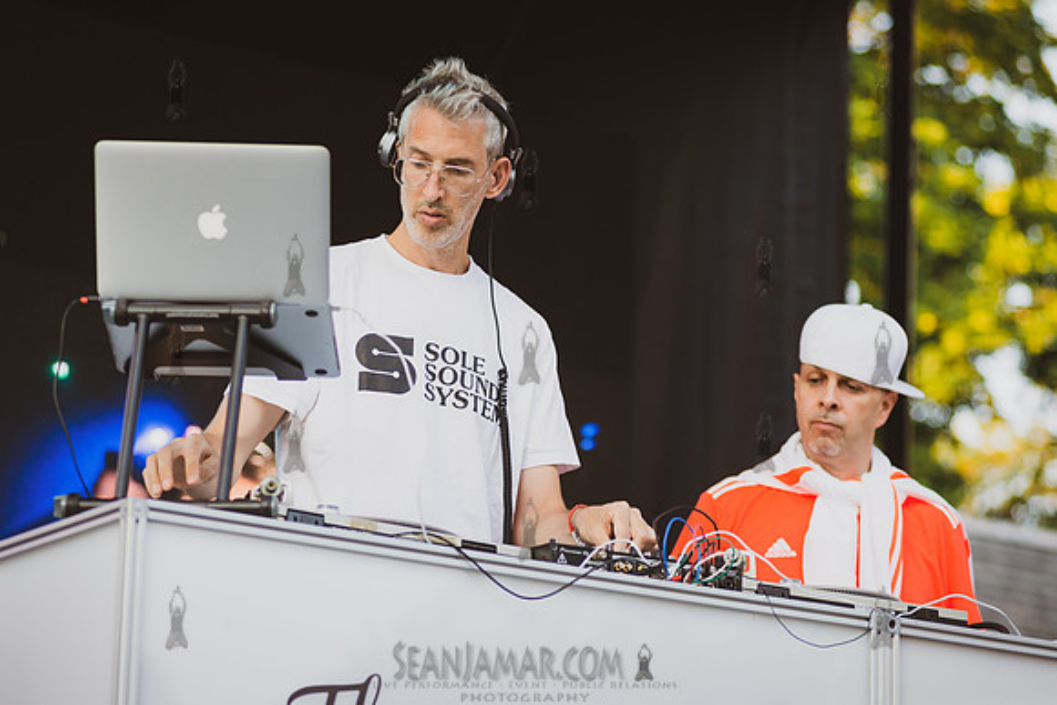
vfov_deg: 11.2
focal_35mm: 122
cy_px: 321
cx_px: 522
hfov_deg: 16.8
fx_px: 3581
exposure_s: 1/500
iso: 500
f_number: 4
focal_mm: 112
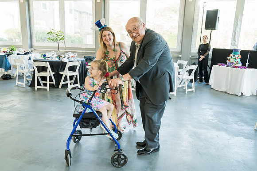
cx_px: 132
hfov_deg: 67.8
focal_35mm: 27
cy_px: 83
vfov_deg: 48.3
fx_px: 191
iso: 1250
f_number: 4
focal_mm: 26
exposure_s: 1/100
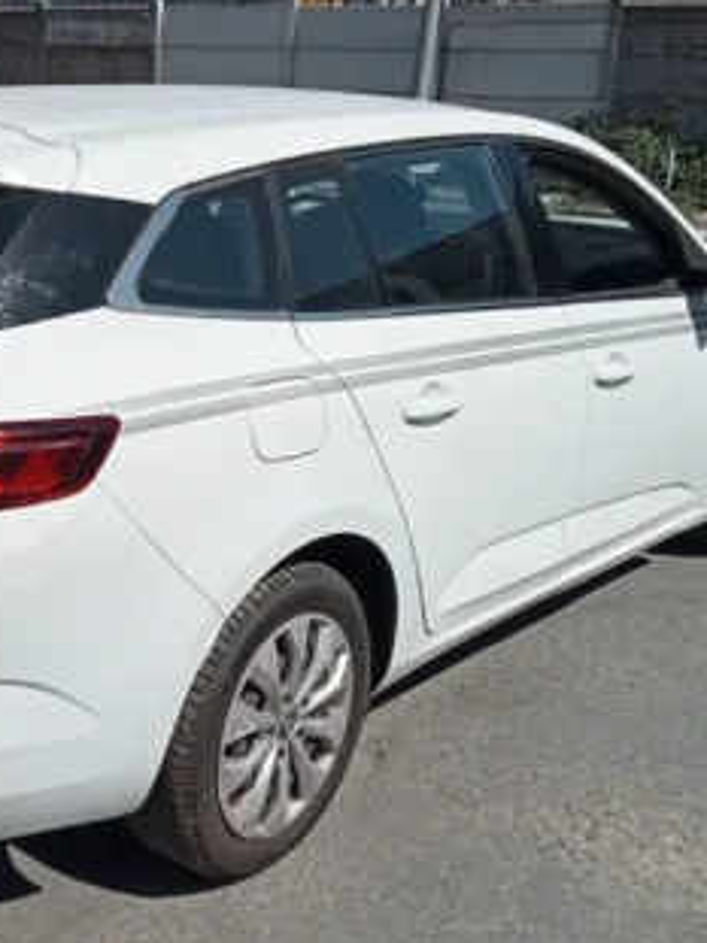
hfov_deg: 26.1
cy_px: 452
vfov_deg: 35.6
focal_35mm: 54
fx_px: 1472
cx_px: 64
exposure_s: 1/2320
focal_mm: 3.46
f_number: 2.2
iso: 103
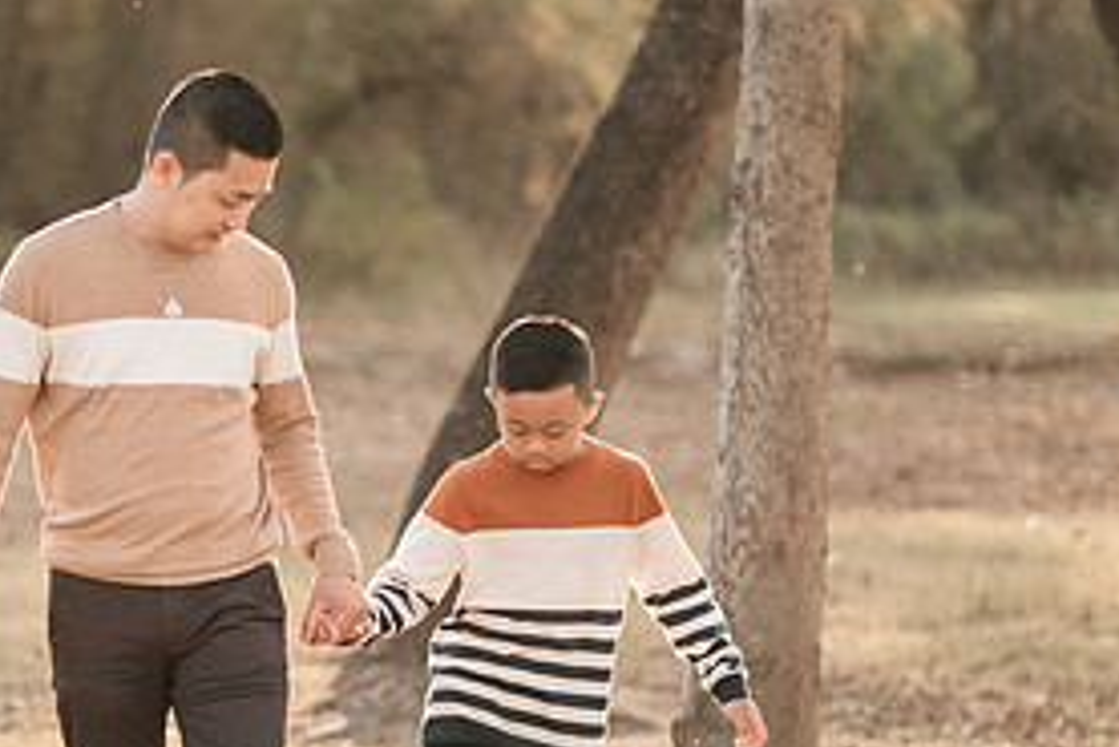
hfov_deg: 11.0
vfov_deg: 7.4
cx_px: 0
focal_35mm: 185
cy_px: 519
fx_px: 5753
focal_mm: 85
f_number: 1.8
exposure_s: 1/500
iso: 125
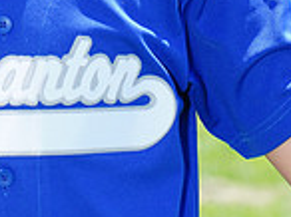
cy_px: -152
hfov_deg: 2.8
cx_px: 62
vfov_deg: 2.1
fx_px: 5984
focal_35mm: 713
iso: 200
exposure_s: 1/200
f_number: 9
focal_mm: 186
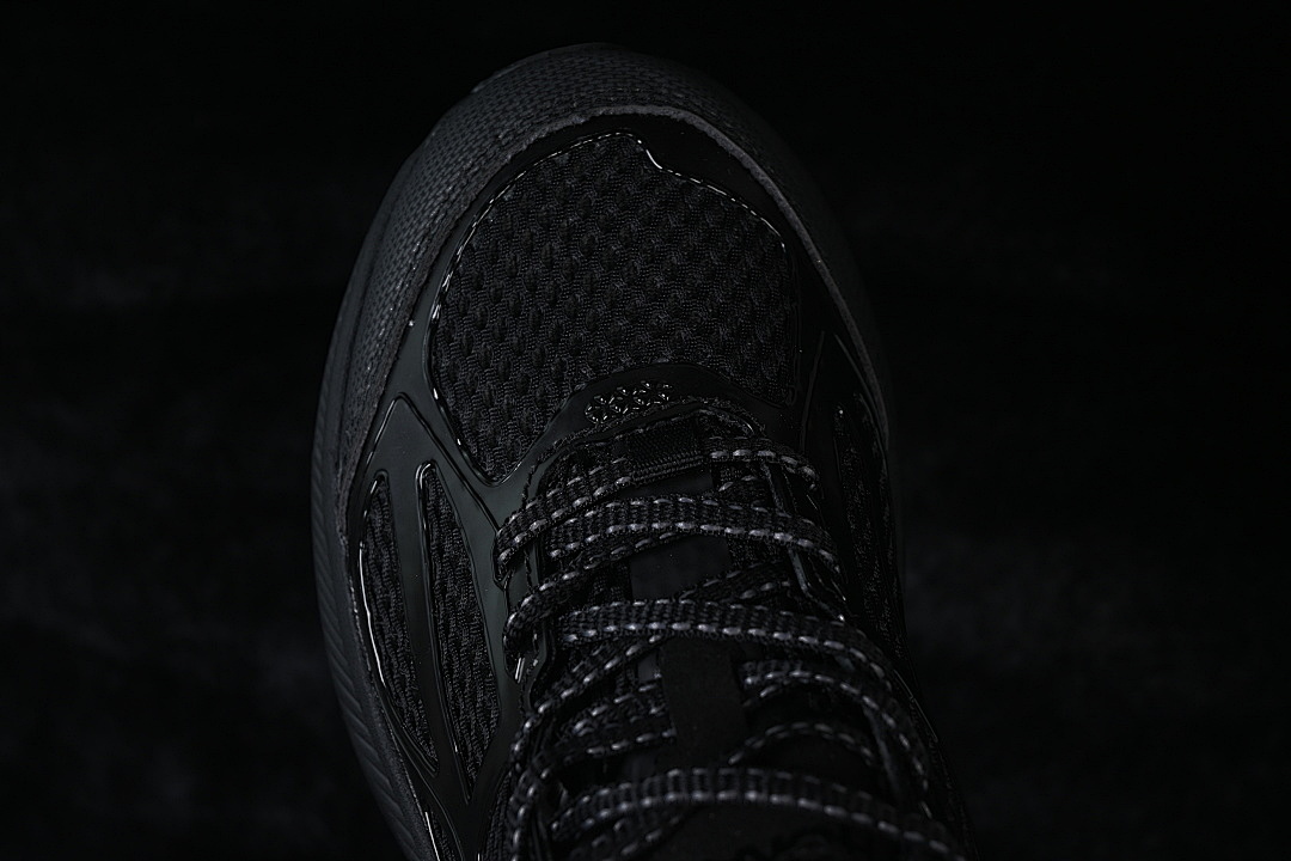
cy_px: 430
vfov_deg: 18.2
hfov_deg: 27.0
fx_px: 2689
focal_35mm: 75
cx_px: 646
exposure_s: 1/50
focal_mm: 50
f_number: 6.3
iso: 160
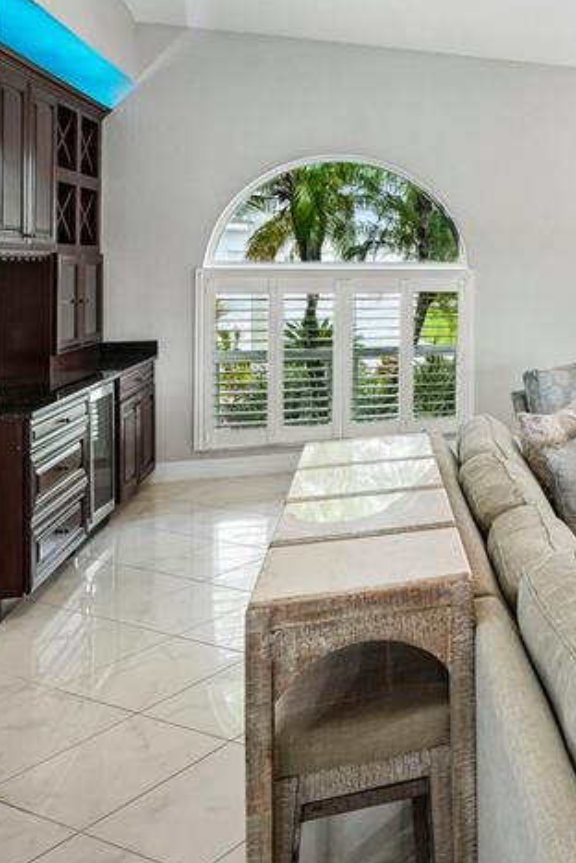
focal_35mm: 36
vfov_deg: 51.6
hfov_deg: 30.4
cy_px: 258
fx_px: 866
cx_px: 716
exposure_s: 1/30
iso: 400
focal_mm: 16.5
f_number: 8
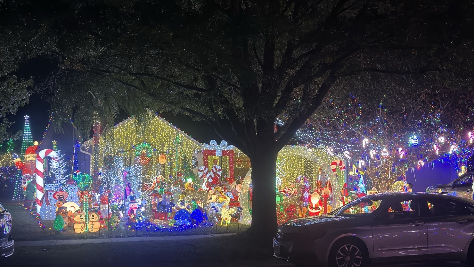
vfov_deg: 22.6
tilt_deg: +2.3
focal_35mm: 53
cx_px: 235
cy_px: 148
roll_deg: -0.6
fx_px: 666
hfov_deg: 39.2
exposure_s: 1/40
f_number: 1.78
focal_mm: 6.86
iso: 400
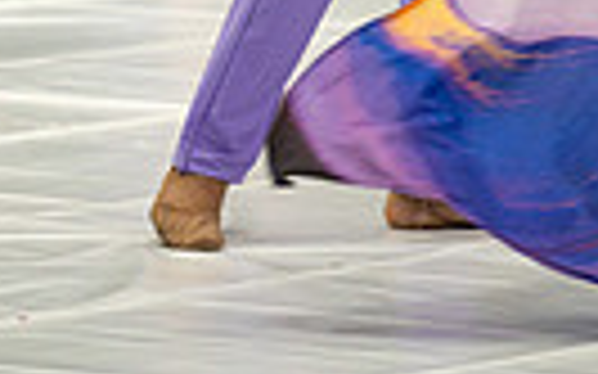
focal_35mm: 535
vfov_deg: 2.4
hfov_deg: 3.9
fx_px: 8715
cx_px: 207
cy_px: -523
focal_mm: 155
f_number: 4
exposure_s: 1/500
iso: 2200
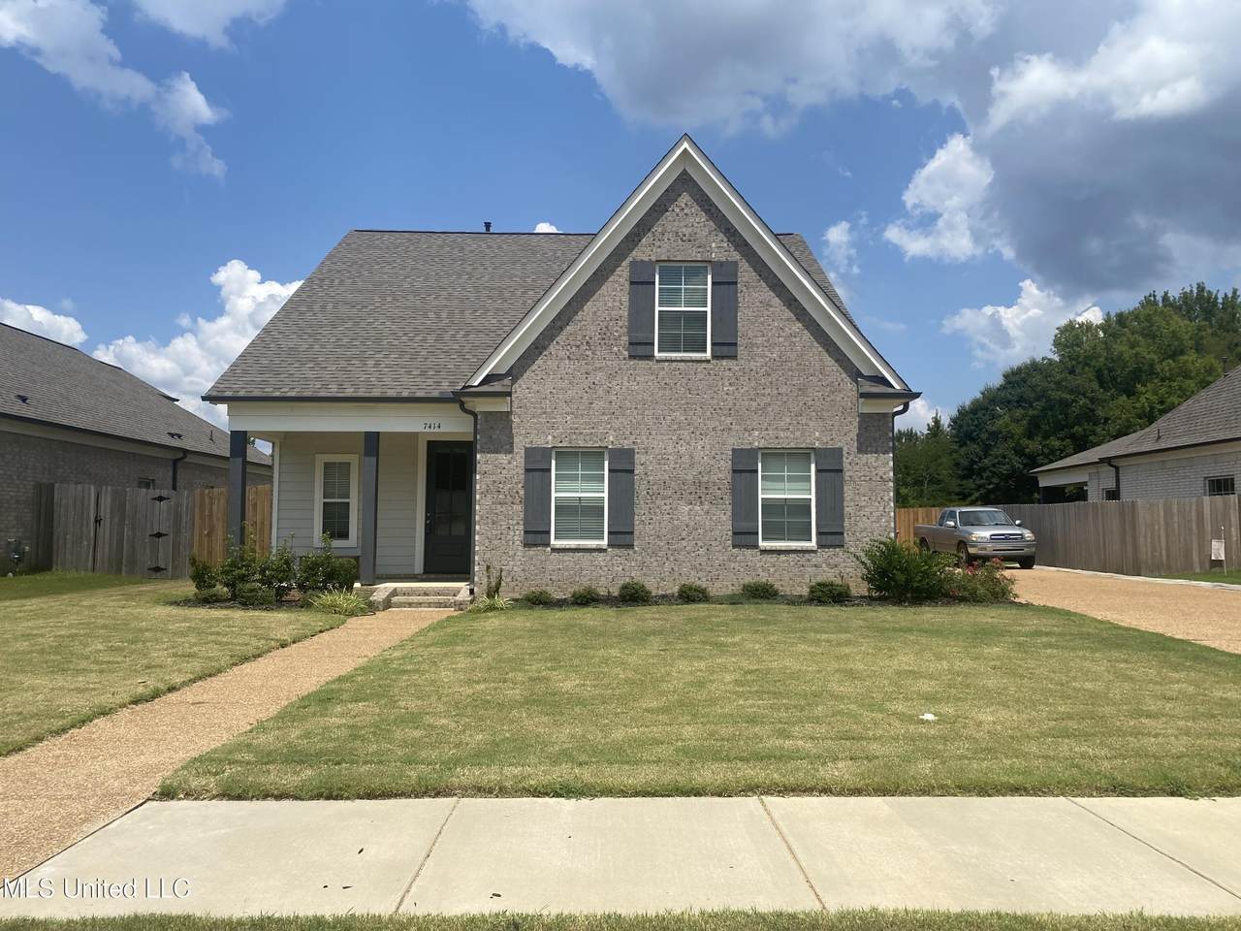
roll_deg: +0.0
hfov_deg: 67.3
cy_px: 466
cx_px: 620
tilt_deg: +4.3
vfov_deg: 53.1
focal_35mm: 26
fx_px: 932
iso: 32
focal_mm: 4.25
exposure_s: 1/4608
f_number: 1.8
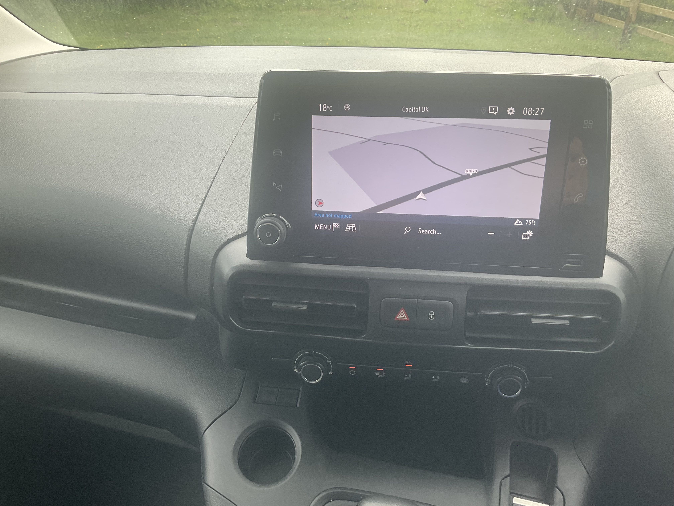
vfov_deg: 48.2
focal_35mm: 29
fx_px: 565
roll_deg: -0.8
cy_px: 253
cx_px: 337
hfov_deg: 61.7
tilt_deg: -27.3
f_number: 1.8
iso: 16
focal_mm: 3
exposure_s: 1/120
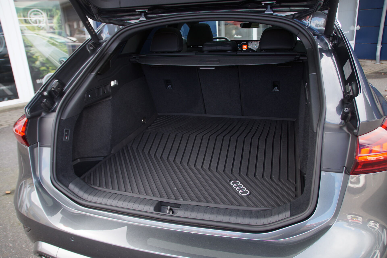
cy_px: 129
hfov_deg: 67.4
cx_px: 194
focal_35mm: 27
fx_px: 290
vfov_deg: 47.9
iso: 100
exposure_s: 1/80
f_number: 4.5
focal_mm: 18
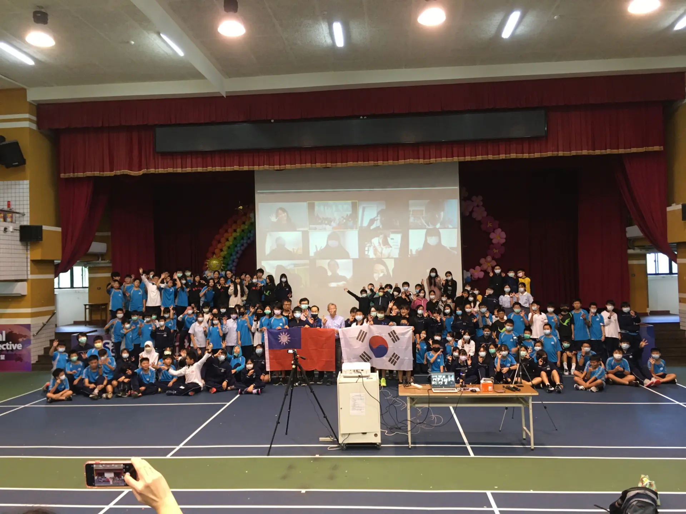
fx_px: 575
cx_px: 343
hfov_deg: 61.7
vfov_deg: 48.2
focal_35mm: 29
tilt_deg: +0.9
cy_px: 257
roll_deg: +1.4
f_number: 2.2
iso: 100
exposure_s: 1/30
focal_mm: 4.15
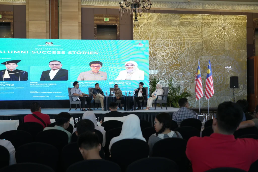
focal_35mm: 39
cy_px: 86
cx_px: 129
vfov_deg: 34.2
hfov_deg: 49.5
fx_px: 280
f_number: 4
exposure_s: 1/160
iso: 2500
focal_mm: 39
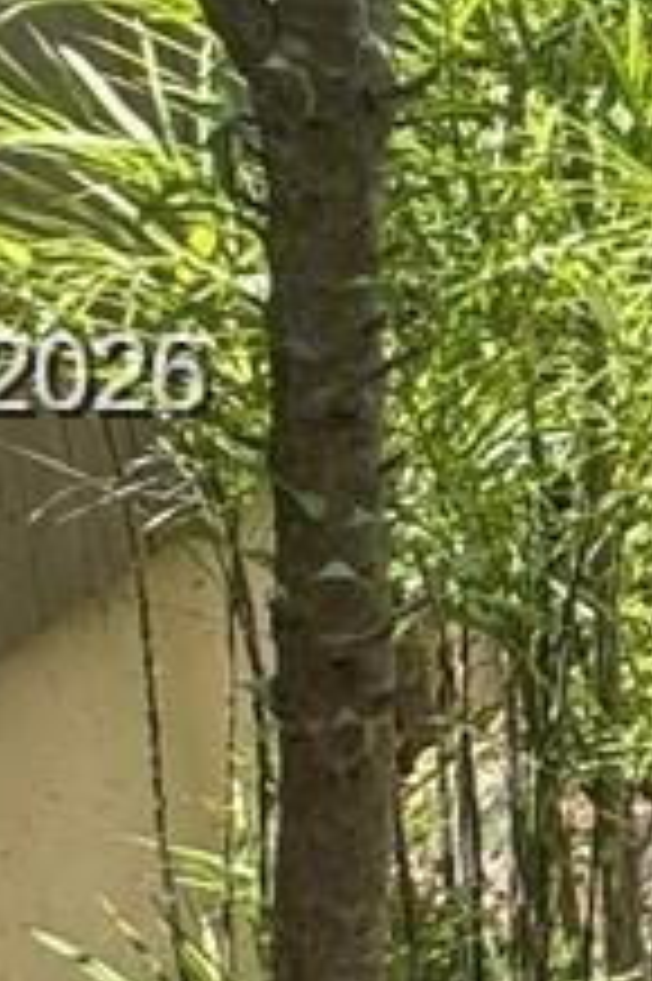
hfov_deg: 8.5
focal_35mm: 107
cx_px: 2406
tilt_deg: -7.1
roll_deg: +2.7
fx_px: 2911
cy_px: 382
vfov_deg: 19.1
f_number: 2.2
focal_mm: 2.22
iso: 40
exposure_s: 1/858
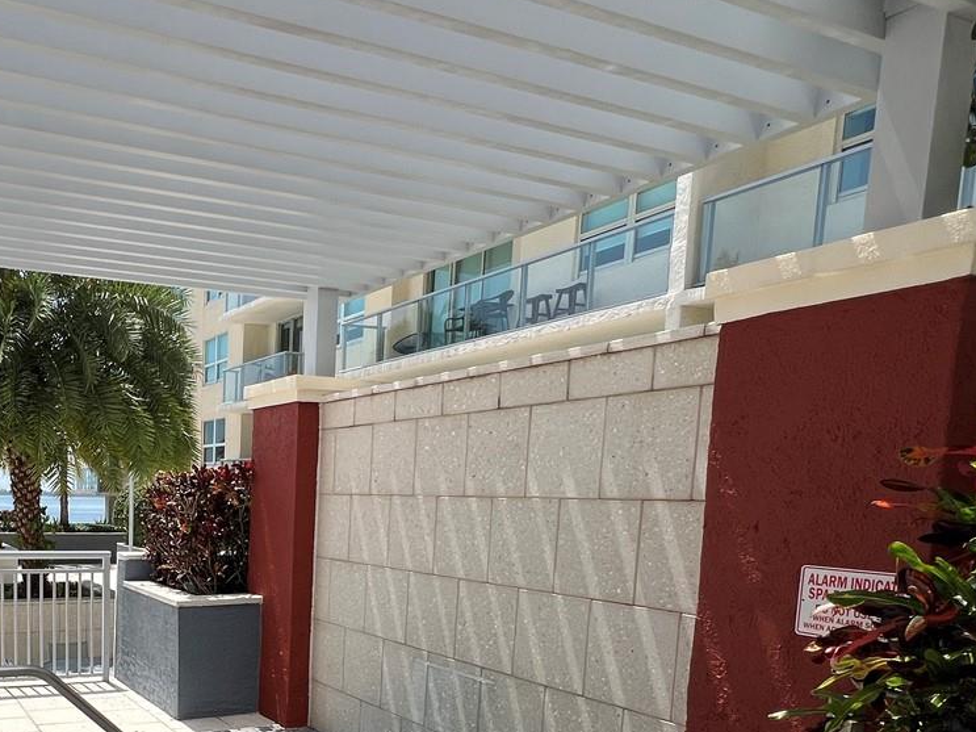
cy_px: 583
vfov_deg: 47.1
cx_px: 192
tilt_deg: -6.5
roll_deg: -1.7
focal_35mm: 28
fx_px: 789
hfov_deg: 58.5
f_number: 1.8
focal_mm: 1.57
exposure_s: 1/1672
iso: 32
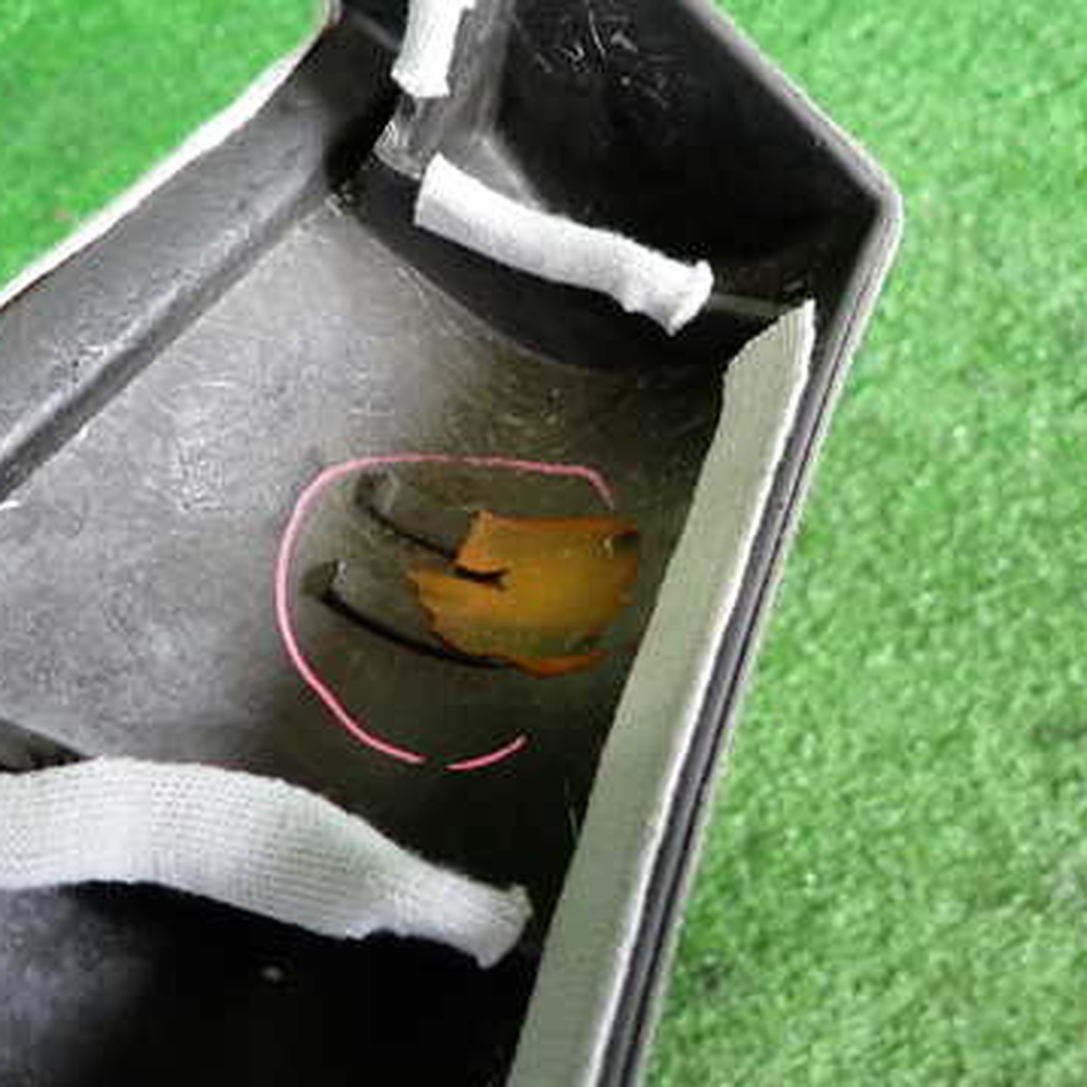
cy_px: 513
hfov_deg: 44.7
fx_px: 1314
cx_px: 431
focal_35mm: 37
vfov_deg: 44.9
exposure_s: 1/30
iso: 200
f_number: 2
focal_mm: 4.5
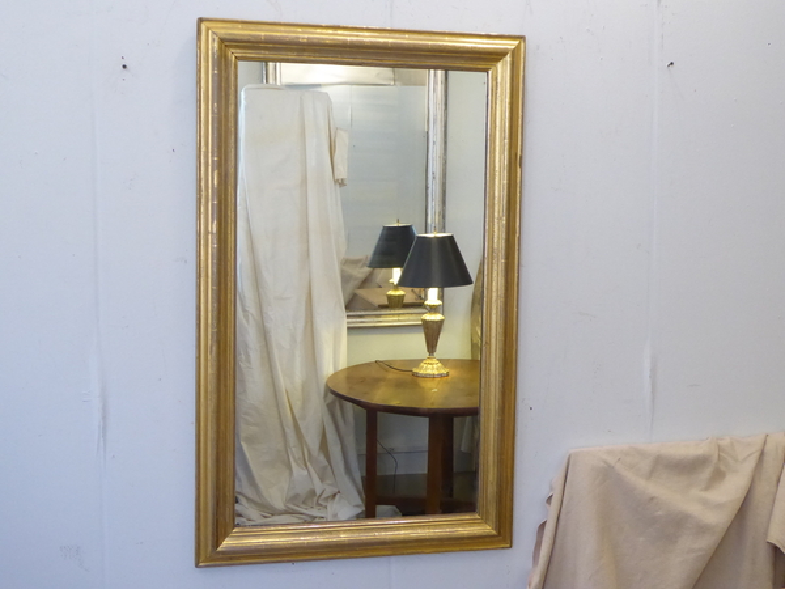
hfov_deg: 41.2
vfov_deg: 31.5
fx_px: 1043
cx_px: 392
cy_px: 294
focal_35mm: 46
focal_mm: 7.8
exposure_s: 1/50
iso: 800
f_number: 3.9
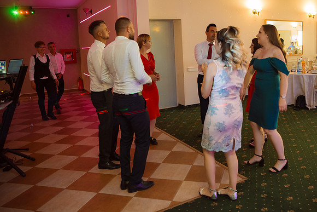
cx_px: 202
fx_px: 269
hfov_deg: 60.0
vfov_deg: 42.5
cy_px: 77
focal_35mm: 31
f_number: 2.8
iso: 1250
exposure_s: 1/125
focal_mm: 24
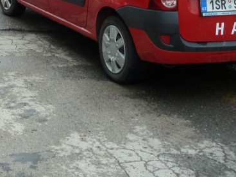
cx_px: -46
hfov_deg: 20.6
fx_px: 607
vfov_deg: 16.1
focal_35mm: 89
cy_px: -24
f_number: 3.5
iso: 80
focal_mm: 5.3
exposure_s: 1/50
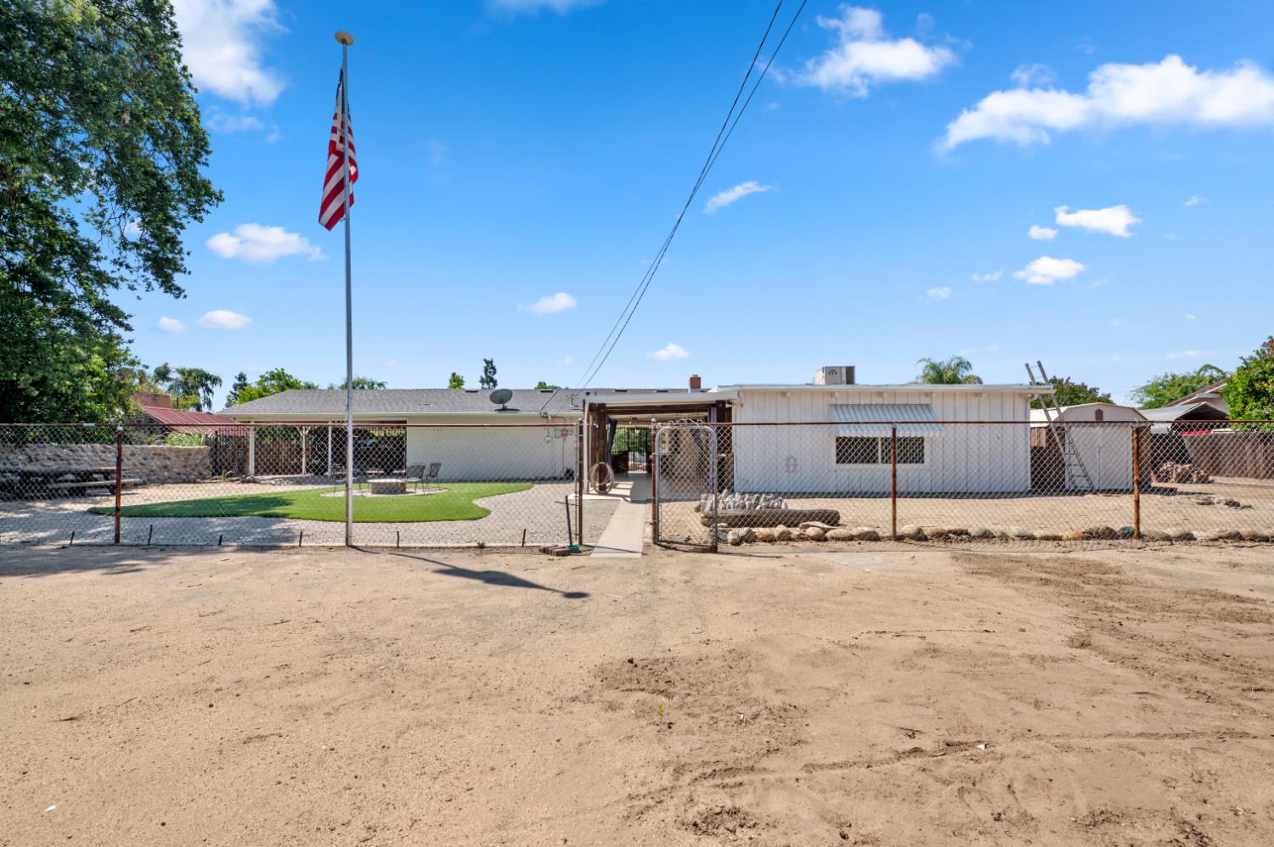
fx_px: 495
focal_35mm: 14
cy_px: 424
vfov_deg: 81.1
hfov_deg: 104.3
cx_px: 637
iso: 250
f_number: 9
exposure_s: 1/320
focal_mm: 14
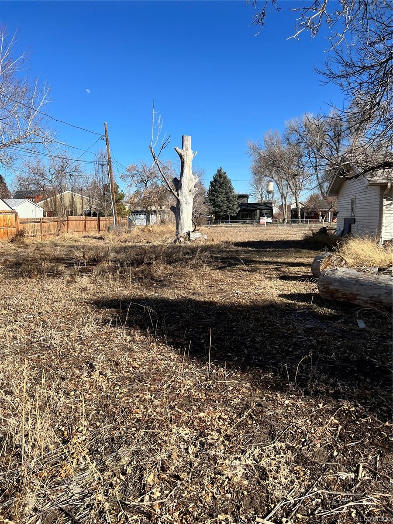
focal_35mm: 26
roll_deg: +2.7
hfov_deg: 53.1
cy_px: 262
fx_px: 394
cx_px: 196
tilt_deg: -11.5
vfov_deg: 67.3
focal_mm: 5.7
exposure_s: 1/2994
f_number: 1.5
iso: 50
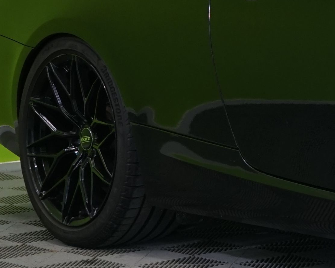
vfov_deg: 8.2
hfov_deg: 9.6
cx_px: 669
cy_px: 50
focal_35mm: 188
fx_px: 1864
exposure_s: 1/30
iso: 640
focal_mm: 37
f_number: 6.3
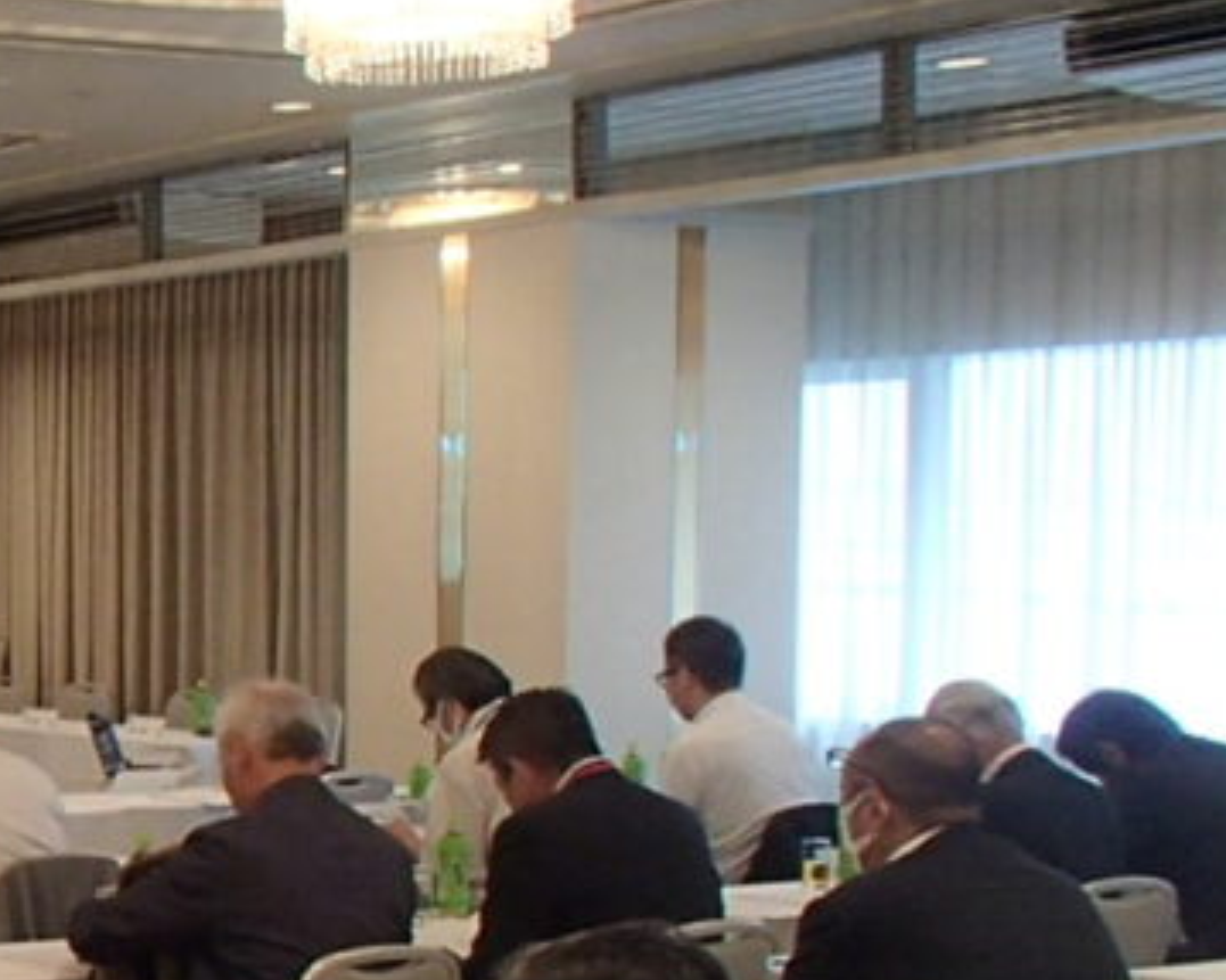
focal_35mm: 78
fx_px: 2829
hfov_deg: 21.5
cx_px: -482
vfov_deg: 19.5
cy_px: 751
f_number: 3.9
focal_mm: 5
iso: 400
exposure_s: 1/30
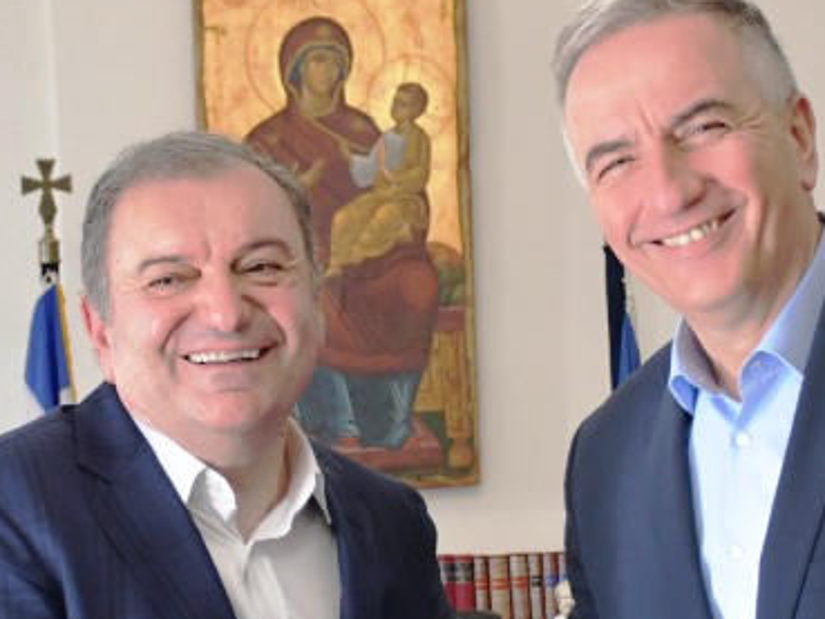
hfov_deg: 13.0
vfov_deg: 9.8
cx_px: 420
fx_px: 3624
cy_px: 450
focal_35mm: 152
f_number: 4.2
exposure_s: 1/125
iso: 1600
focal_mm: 38
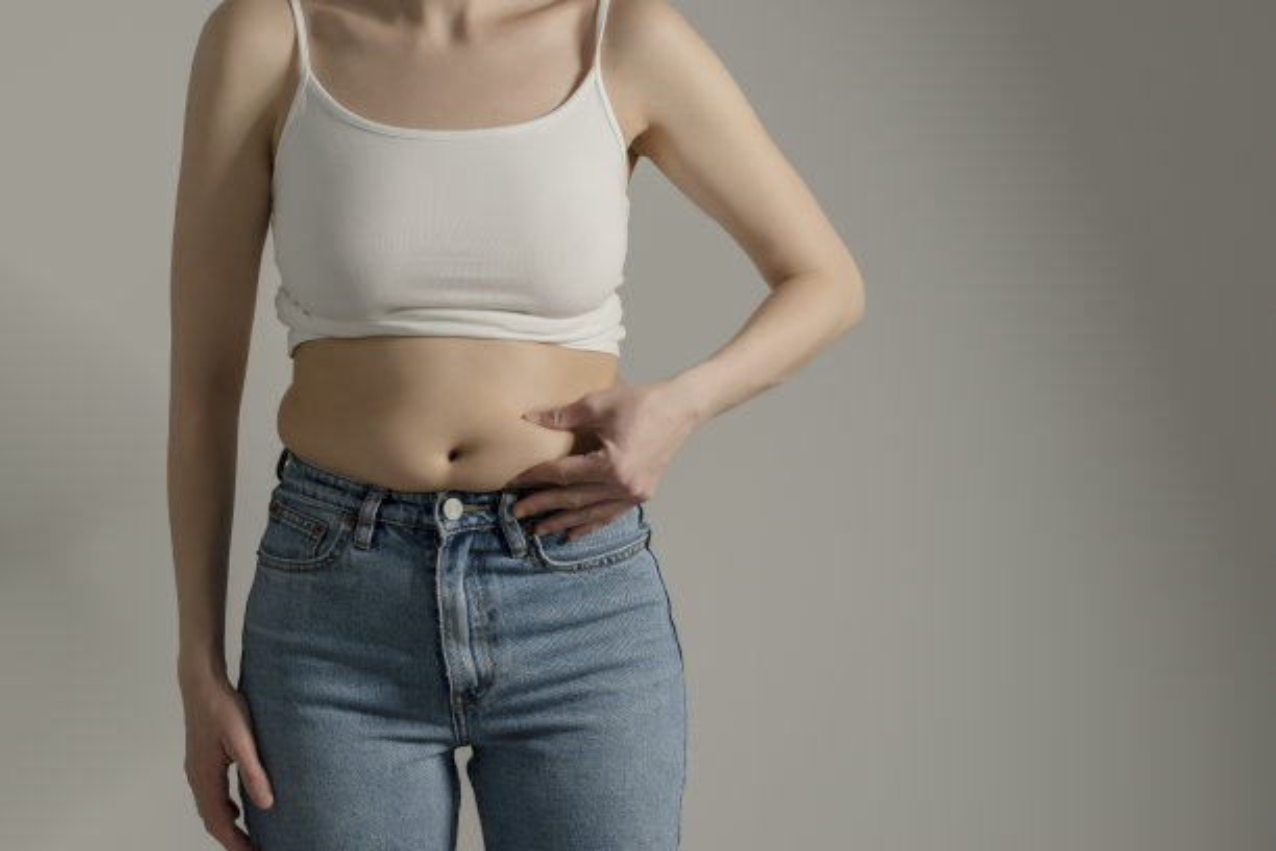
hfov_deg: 41.1
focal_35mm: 48
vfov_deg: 28.1
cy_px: 426
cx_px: 638
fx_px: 1701
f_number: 4
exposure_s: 1/50
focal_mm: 32
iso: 200
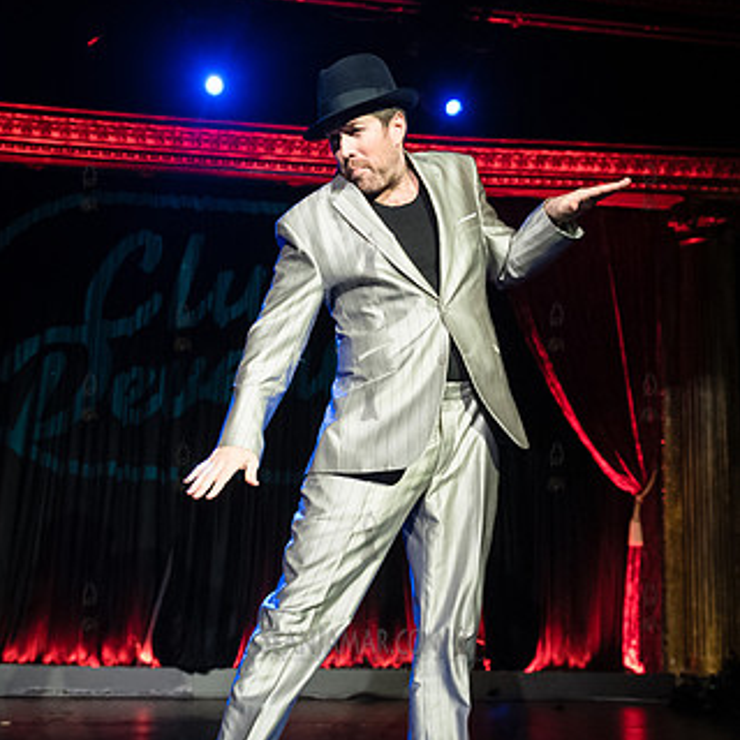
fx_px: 1040
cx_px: 357
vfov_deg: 39.1
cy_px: 395
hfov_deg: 39.2
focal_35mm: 43
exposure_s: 1/200
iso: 4000
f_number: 2.8
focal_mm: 24
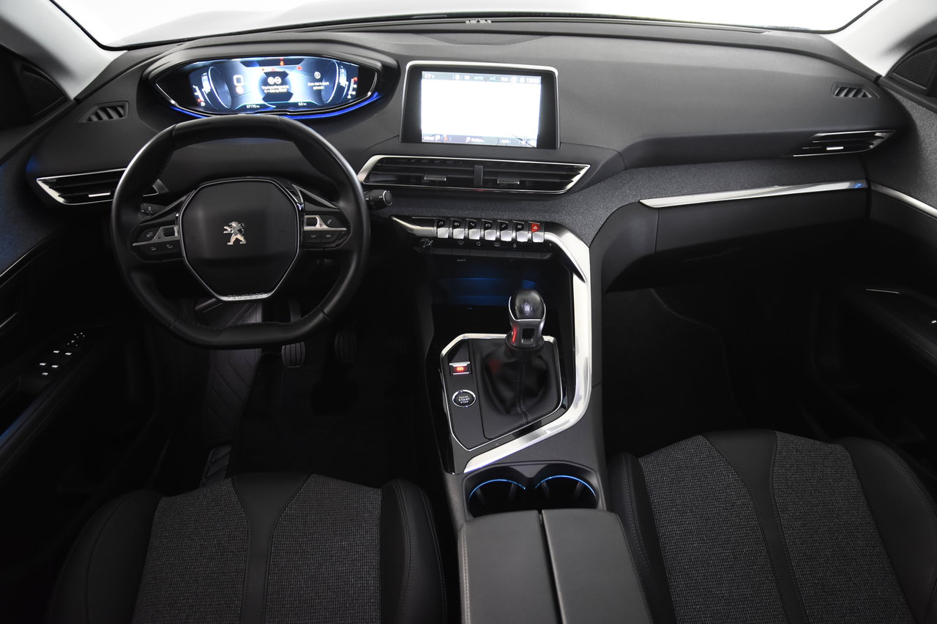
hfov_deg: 70.4
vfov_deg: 50.4
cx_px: 468
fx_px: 664
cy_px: 312
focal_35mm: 26
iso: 1600
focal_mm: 17
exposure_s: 1/40
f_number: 3.2
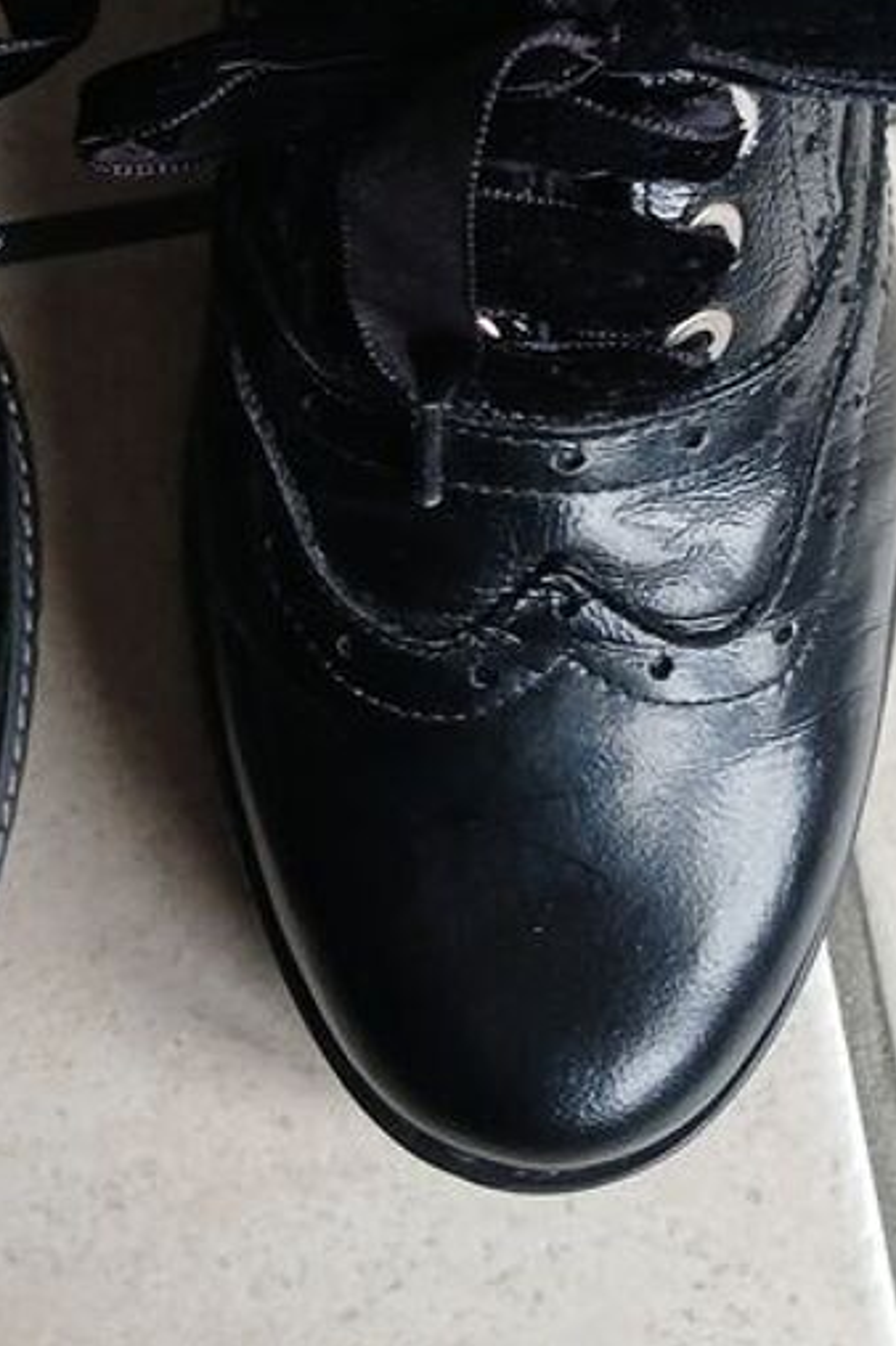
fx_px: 2654
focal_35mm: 71
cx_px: 125
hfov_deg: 18.9
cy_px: 83
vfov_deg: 27.3
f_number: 1.8
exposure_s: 1/50
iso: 125
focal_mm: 3.98
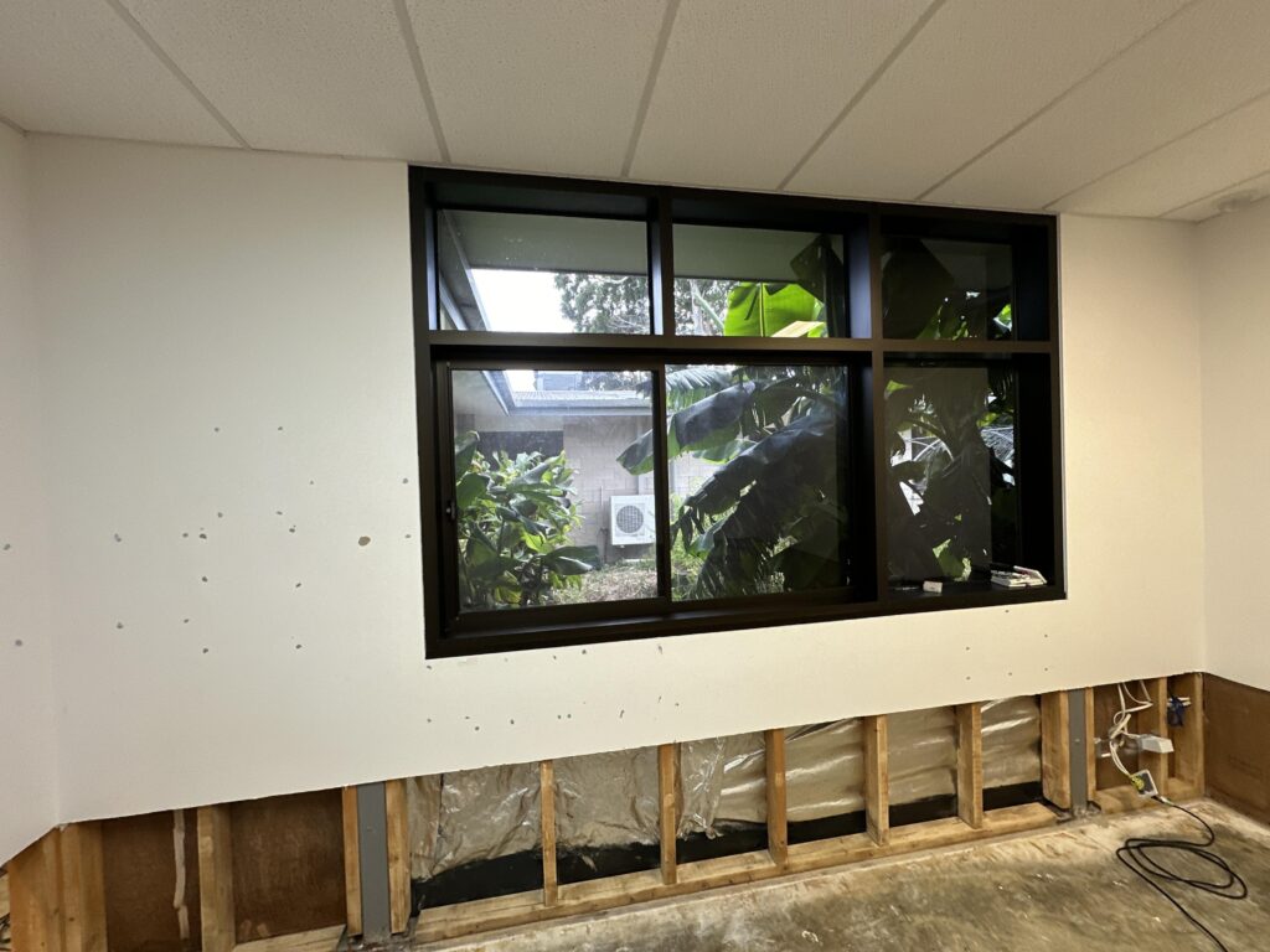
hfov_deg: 102.1
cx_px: 635
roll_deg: +0.8
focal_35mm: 14
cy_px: 476
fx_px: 514
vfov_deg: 85.7
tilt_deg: +0.1
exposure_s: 1/50
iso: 200
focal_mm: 2.22
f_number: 2.2
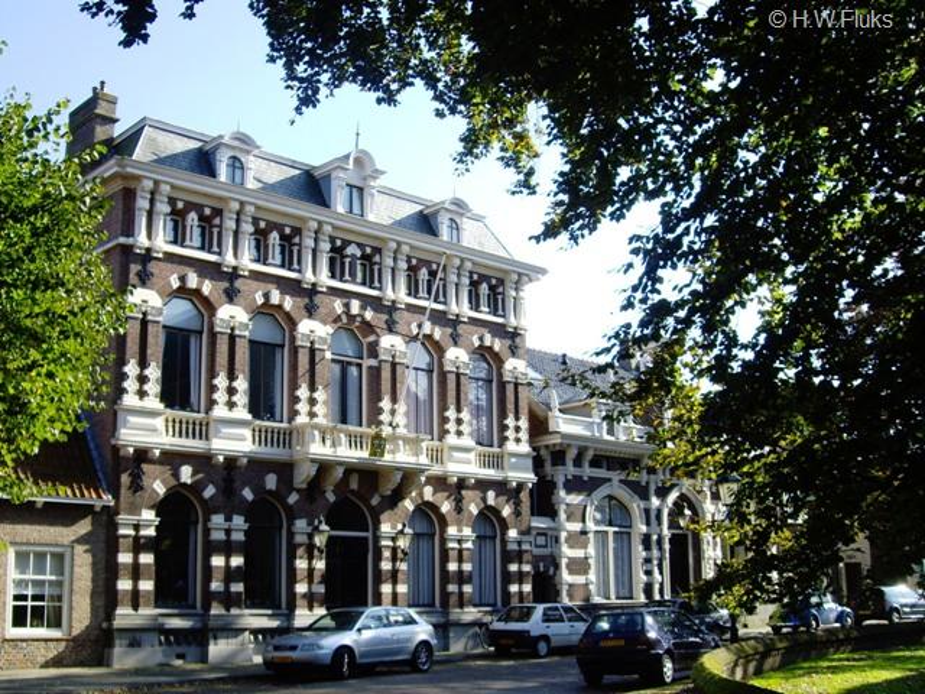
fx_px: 1015
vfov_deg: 37.7
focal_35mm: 38
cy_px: 347
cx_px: 462
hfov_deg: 49.0
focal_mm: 6.2
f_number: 4.3
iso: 50
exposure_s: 1/125
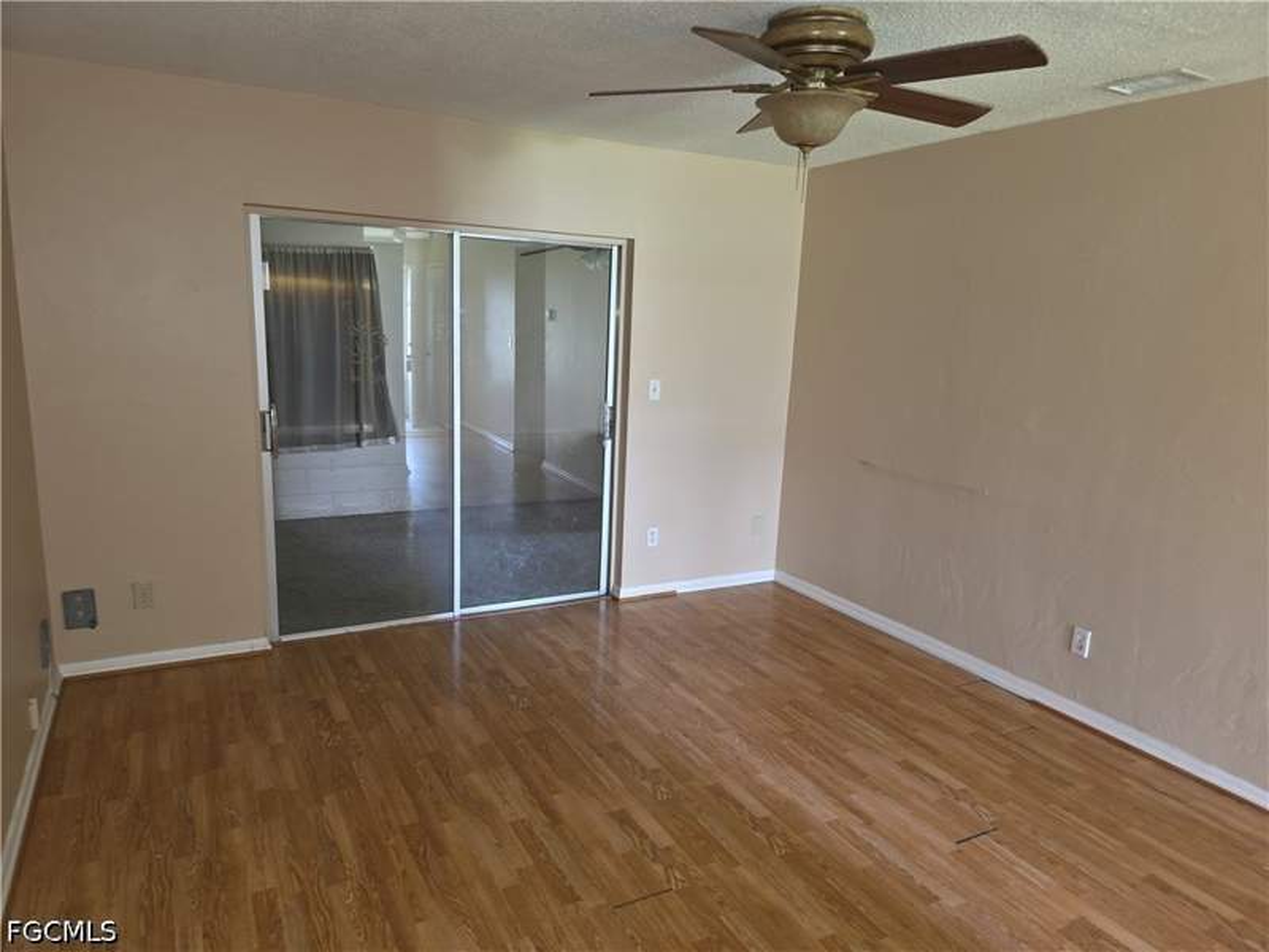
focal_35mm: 23
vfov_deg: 58.9
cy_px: 476
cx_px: 634
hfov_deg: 73.9
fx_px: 843
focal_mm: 6.3
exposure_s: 1/12
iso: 160
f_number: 1.7
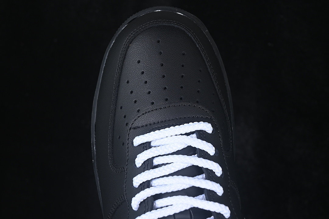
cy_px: 110
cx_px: 164
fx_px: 685
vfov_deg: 18.2
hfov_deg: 27.0
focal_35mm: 75
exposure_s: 1/50
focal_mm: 50
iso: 160
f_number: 6.3
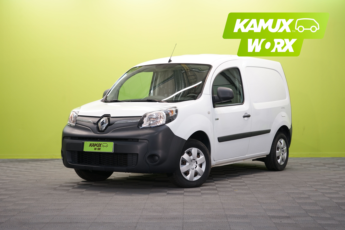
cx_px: 172
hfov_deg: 28.8
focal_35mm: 70
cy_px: 115
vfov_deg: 19.5
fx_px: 671
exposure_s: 1/25
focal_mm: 70
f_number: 5.6
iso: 400
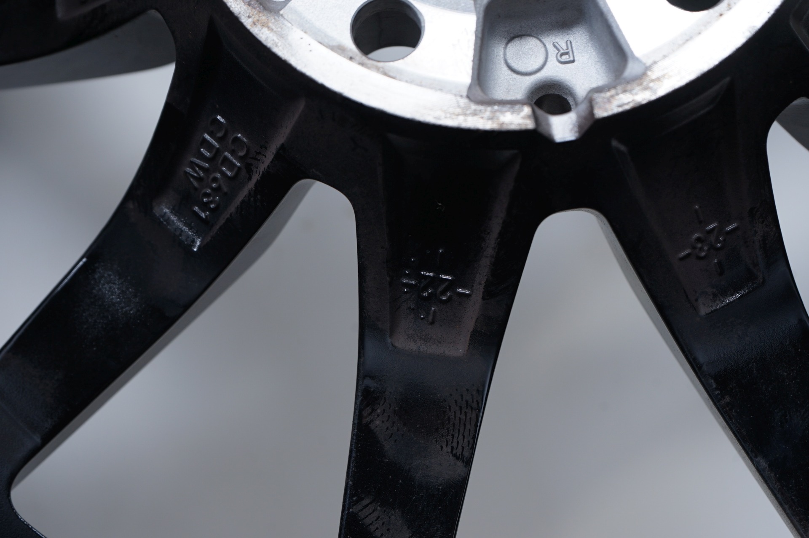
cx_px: 404
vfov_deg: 21.9
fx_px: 1392
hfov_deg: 32.4
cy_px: 269
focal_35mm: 62
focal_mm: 62
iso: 250
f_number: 7.1
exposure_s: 1/100
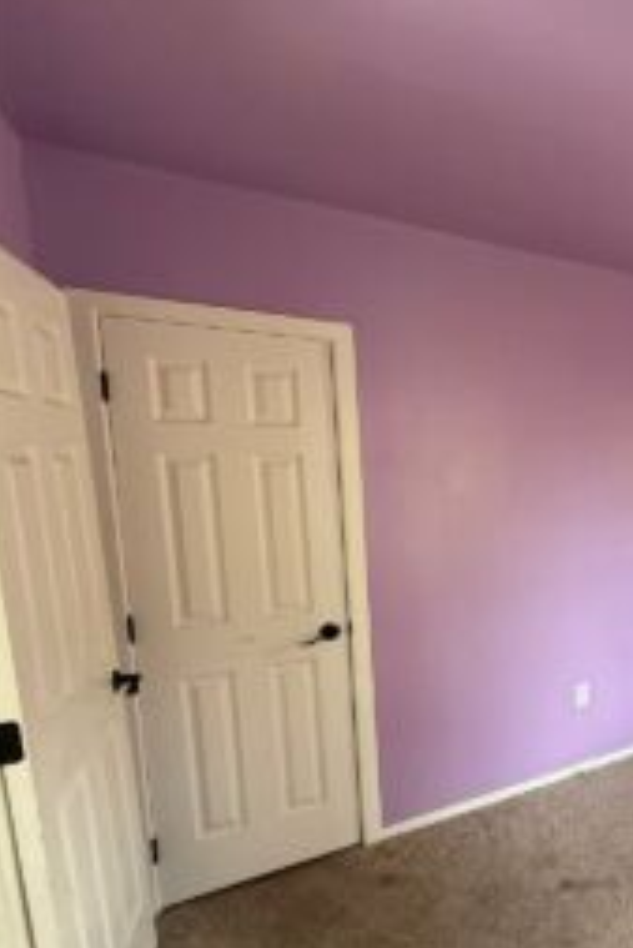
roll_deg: -0.7
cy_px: 532
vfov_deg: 75.7
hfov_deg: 41.0
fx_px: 606
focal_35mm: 23
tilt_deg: -7.0
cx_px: 734
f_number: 2.2
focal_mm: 2.22
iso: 160
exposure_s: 1/99
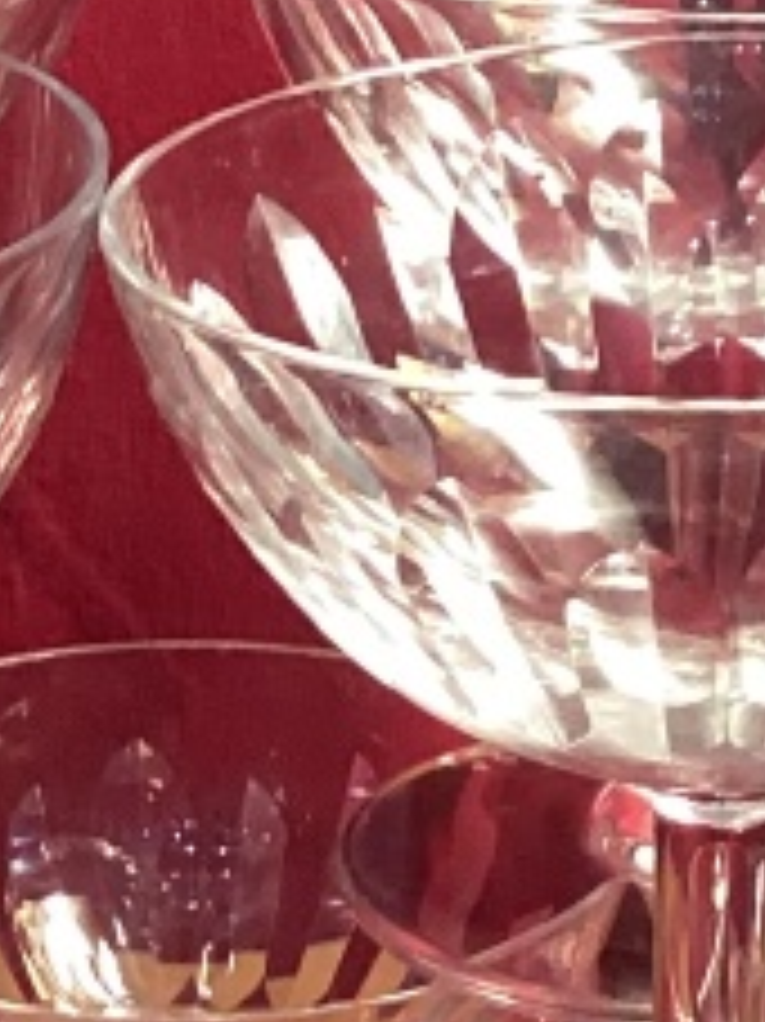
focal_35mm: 164
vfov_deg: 11.9
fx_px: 4837
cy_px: 990
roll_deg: +0.3
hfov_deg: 9.0
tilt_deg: -25.9
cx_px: 202
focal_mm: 3.3
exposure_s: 1/50
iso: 200
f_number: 2.4
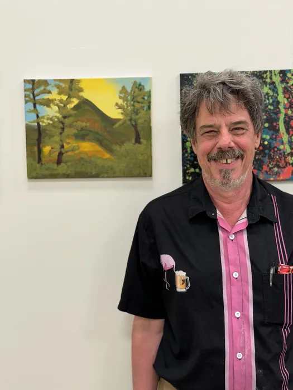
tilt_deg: -3.2
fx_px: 542
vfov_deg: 39.7
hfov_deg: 30.3
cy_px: 195
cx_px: 146
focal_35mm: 48
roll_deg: -0.8
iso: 64
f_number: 1.78
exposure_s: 1/60
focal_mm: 6.76
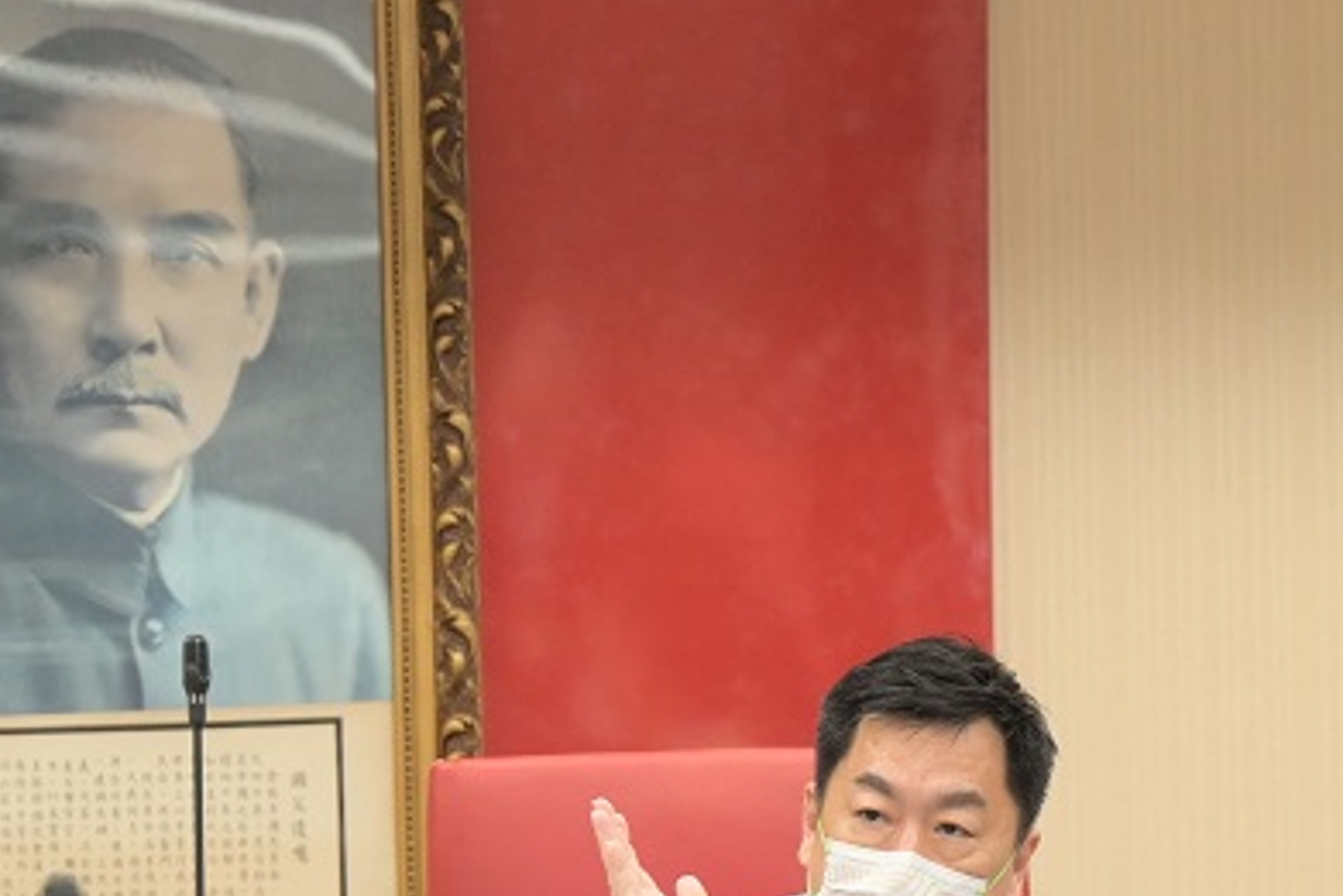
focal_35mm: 403
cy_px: 769
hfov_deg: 5.1
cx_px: 790
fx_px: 15039
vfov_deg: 3.4
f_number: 3.2
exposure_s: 1/125
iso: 720
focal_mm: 105
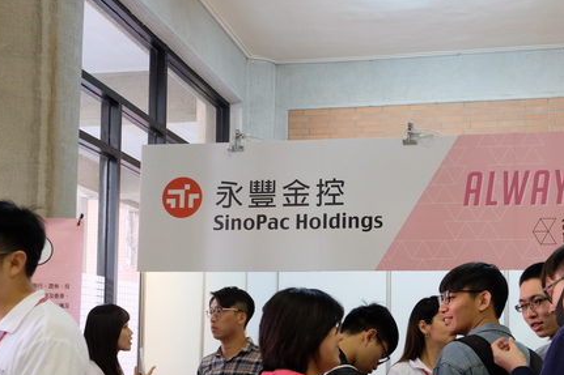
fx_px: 814
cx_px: 314
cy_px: 276
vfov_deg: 25.7
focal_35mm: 52
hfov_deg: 38.2
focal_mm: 21.4
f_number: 4
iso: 2000
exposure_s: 1/60
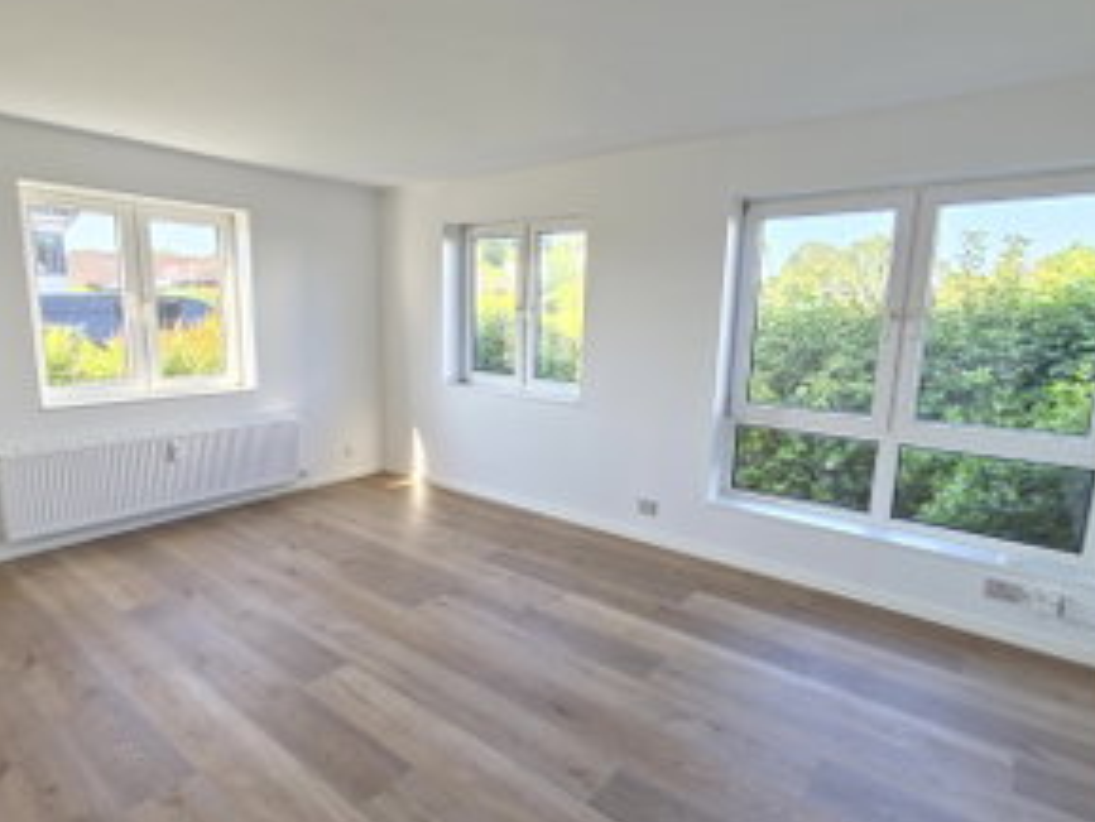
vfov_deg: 71.6
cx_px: 508
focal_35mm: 18
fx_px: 570
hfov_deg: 87.6
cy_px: 420
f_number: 2.2
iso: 80
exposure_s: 1/100
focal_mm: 2.2
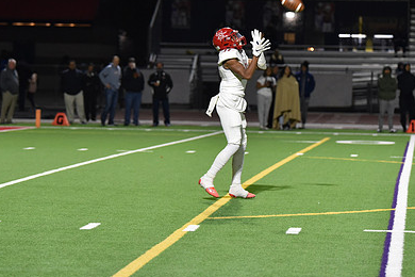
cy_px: 89
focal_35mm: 186
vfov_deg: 7.4
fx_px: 2144
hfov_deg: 11.1
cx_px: 218
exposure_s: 1/500
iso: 3200
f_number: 2.8
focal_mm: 125
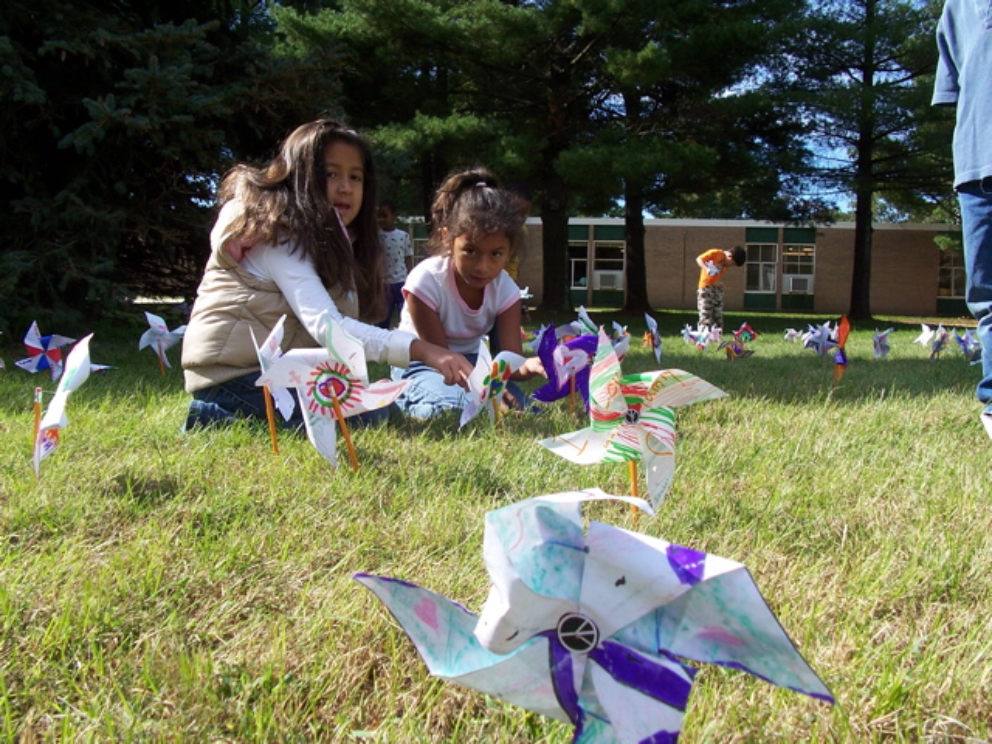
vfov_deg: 40.7
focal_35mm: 35
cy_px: 372
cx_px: 496
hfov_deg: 52.6
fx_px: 1003
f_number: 4
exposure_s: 1/350
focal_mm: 6
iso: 80
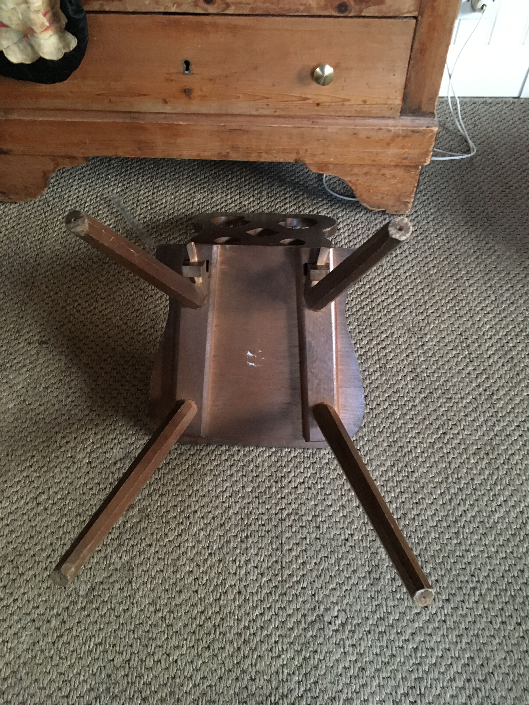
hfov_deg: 48.2
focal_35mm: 29
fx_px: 591
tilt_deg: -52.7
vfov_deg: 61.7
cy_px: 352
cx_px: 264
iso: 500
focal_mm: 4.15
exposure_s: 1/17
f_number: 2.2
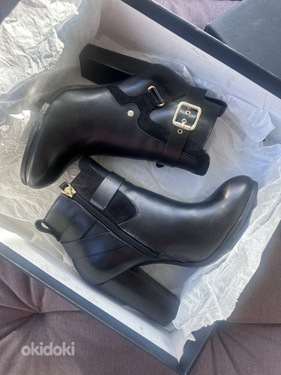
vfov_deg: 71.6
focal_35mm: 24
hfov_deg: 56.8
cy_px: 188
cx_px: 140
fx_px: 260
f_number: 1.78
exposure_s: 1/121
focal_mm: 6.86
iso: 80
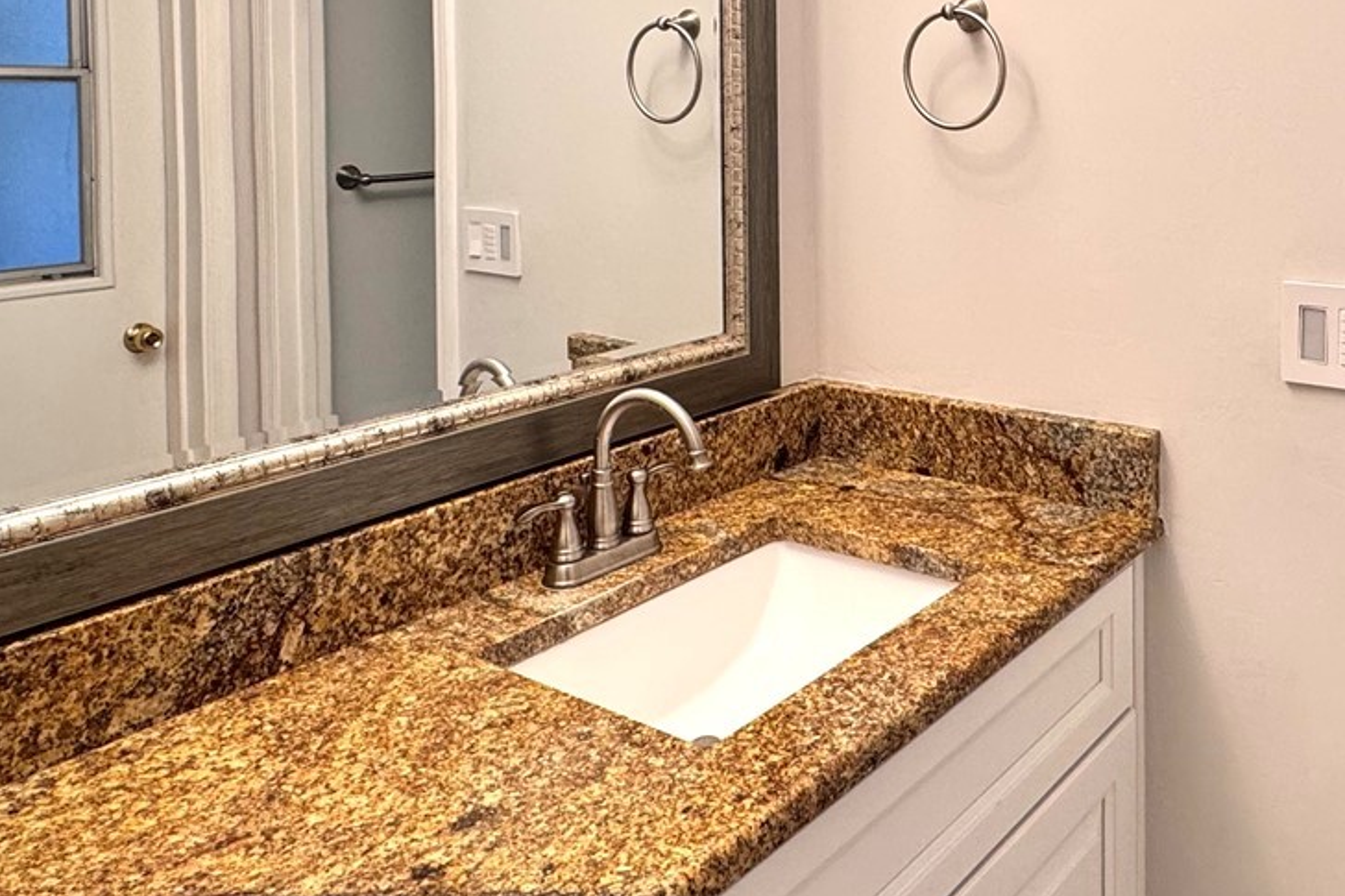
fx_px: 1195
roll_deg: +1.0
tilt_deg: -3.6
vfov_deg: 39.2
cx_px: 961
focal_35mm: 32
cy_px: 159
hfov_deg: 56.6
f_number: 2.2
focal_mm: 2.22
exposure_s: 1/60
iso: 200
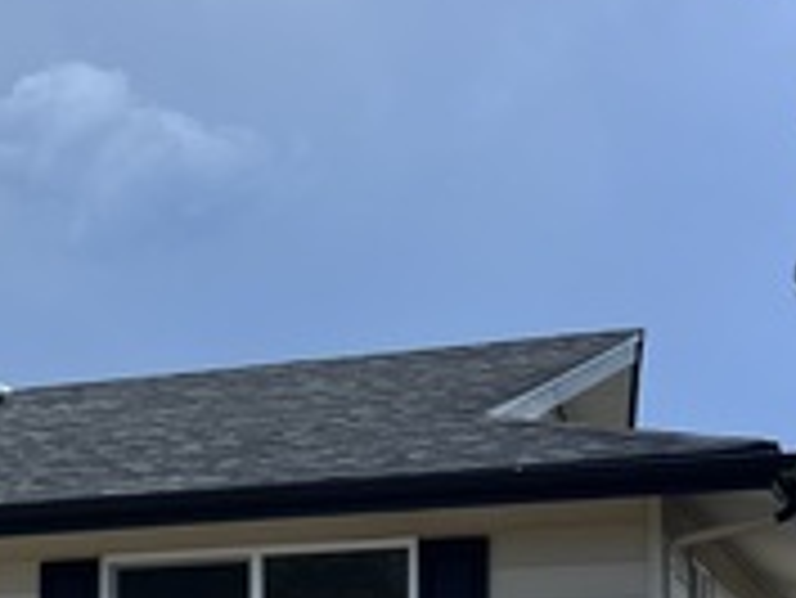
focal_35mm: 98
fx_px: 2255
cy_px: 733
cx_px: -465
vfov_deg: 14.6
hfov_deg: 17.6
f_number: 1.5
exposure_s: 1/1669
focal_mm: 5.7
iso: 50
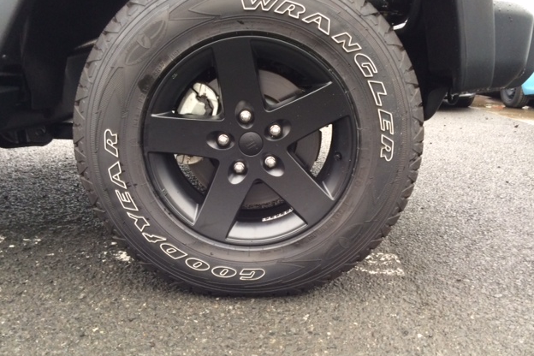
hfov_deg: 58.7
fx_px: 475
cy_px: 175
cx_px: 267
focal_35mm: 32
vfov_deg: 41.1
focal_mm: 4.12
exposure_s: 1/30
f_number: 2.2
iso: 100
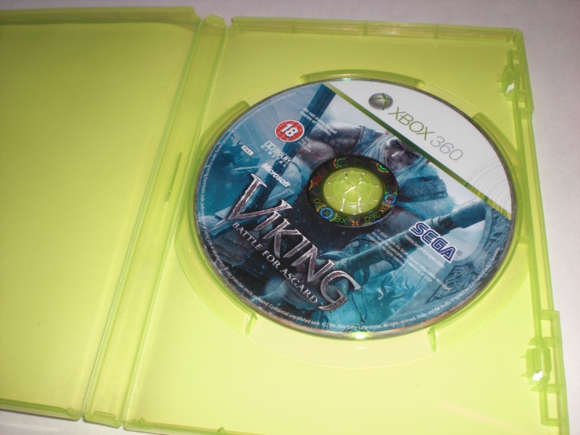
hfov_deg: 49.0
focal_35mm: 38
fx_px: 637
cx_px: 290
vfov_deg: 37.7
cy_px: 218
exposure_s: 1/60
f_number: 3.1
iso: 64
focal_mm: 6.3
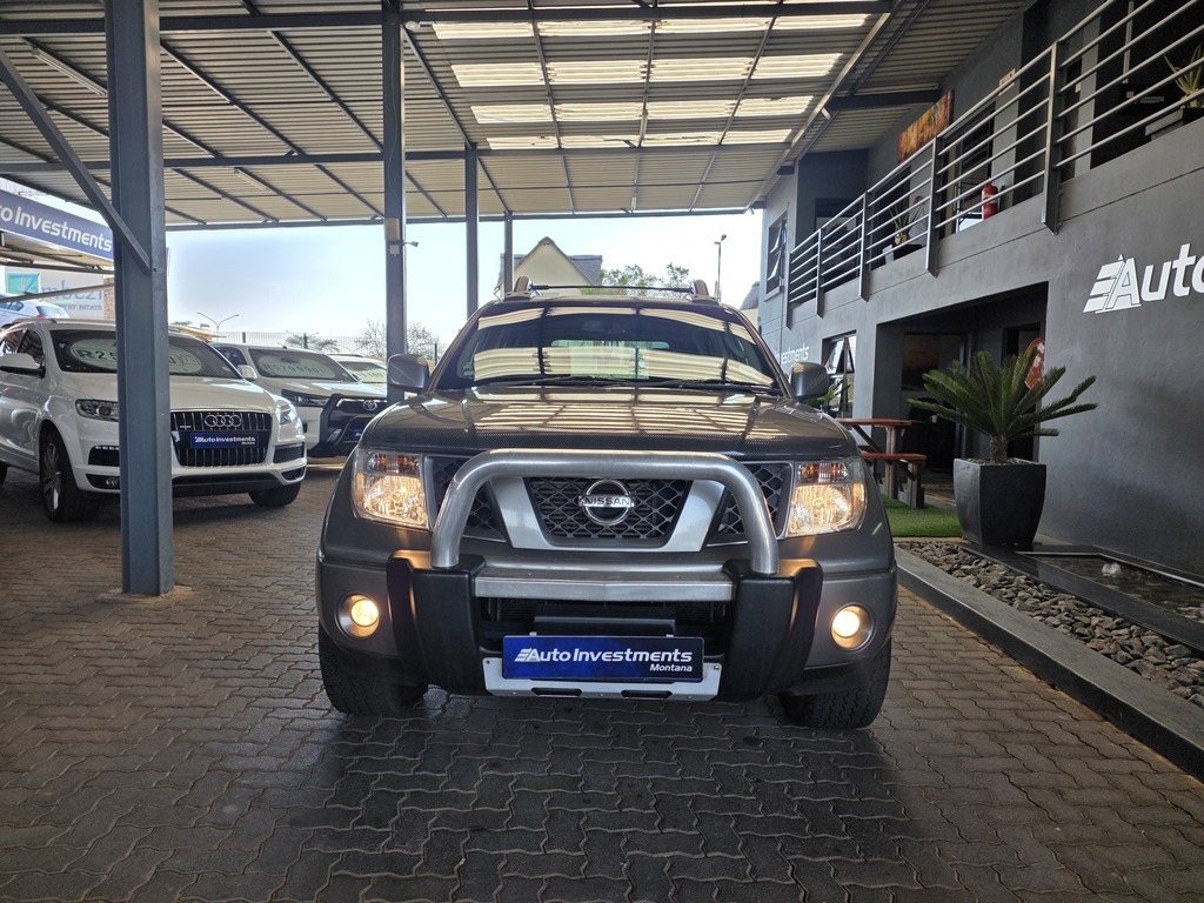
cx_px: 602
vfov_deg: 58.9
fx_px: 800
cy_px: 452
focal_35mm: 23
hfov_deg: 73.9
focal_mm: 6.25
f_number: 1.7
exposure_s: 1/359
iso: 50
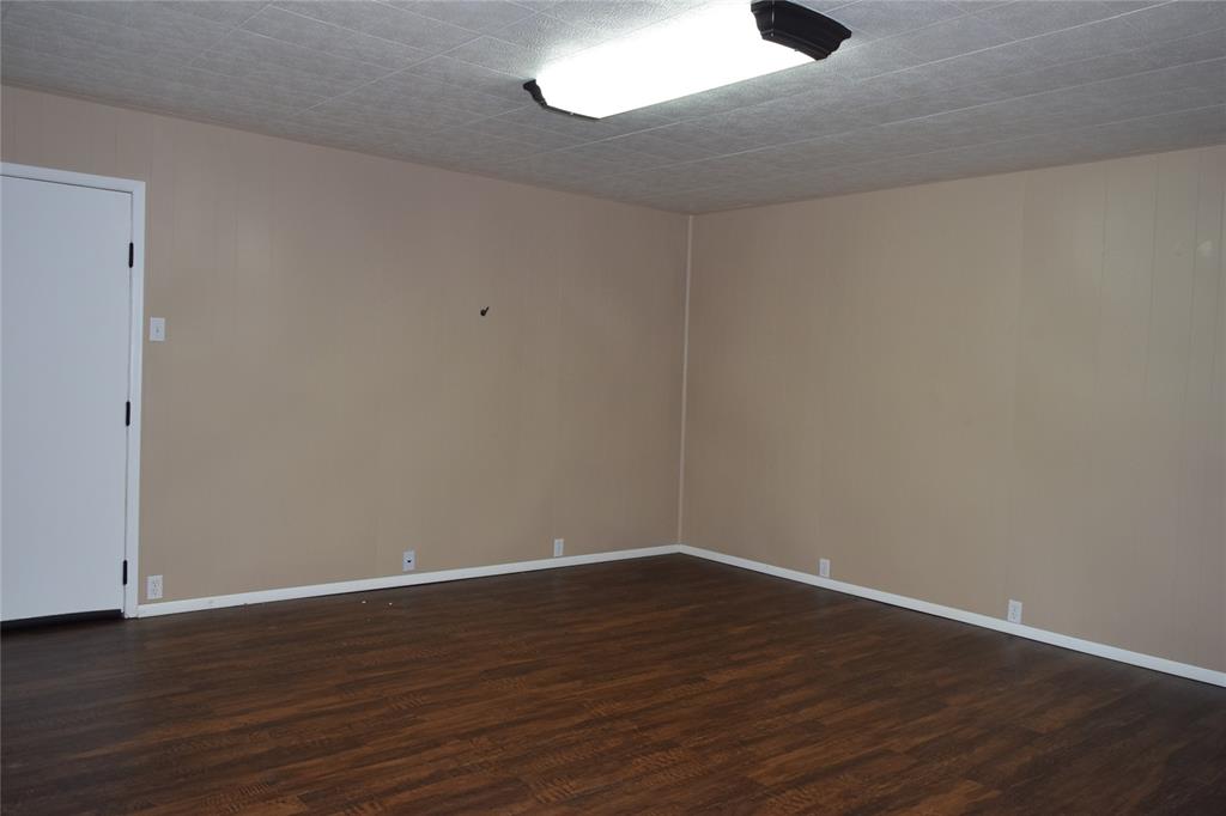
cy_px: 408
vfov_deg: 47.9
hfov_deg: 67.4
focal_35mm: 27
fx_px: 919
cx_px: 613
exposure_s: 1/125
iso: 800
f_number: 5.6
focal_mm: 18
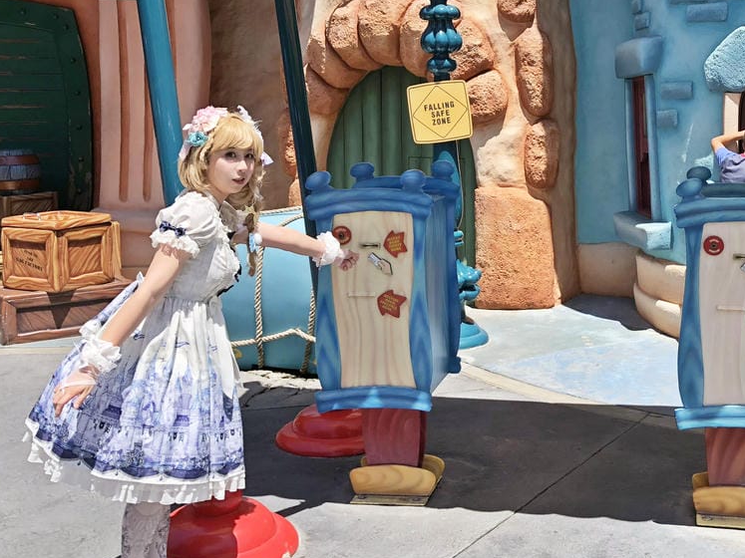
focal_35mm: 45
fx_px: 968
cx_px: 558
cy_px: 189
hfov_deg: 40.9
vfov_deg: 31.9
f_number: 1.8
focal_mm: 3.99
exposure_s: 1/1312
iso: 20
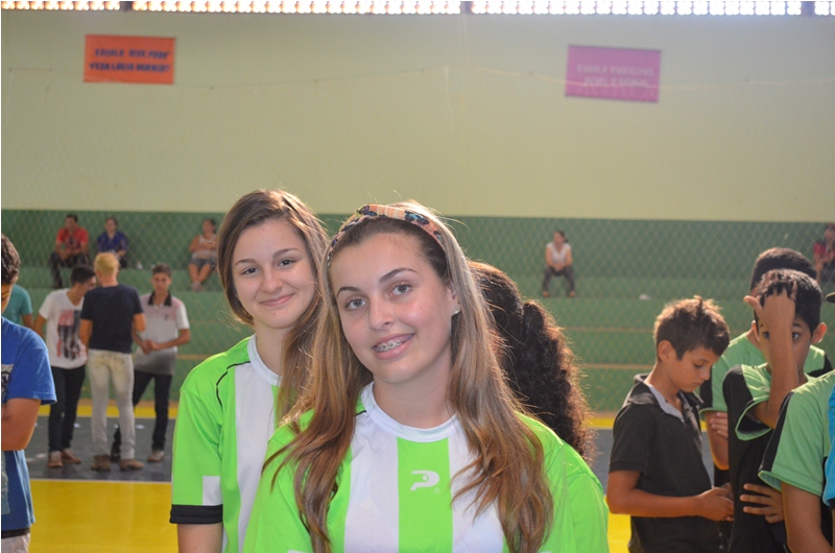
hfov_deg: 33.5
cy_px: 276
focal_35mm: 60
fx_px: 1389
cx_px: 418
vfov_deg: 22.5
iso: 1600
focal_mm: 40
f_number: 5.3
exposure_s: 1/60
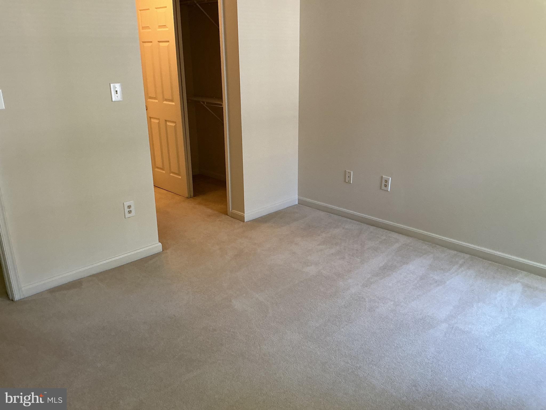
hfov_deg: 61.7
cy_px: 205
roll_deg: +0.4
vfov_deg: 48.2
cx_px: 273
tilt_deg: -18.9
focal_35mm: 29
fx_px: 457
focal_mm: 3
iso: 100
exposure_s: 1/60
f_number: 1.8
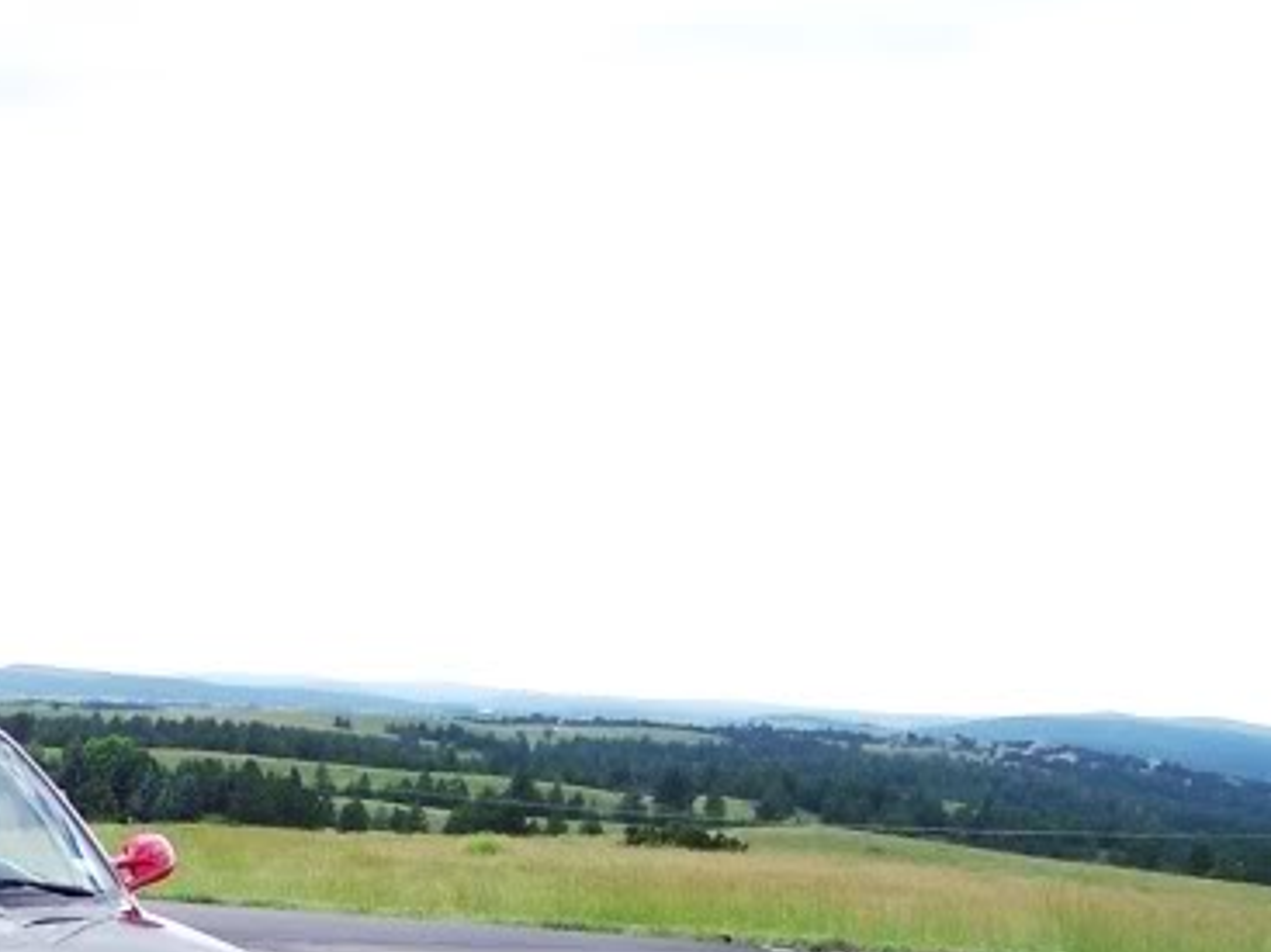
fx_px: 3891
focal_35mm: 106
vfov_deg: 13.6
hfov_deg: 17.8
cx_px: -196
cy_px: 1078
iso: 80
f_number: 2.8
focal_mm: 6.3
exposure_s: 1/320
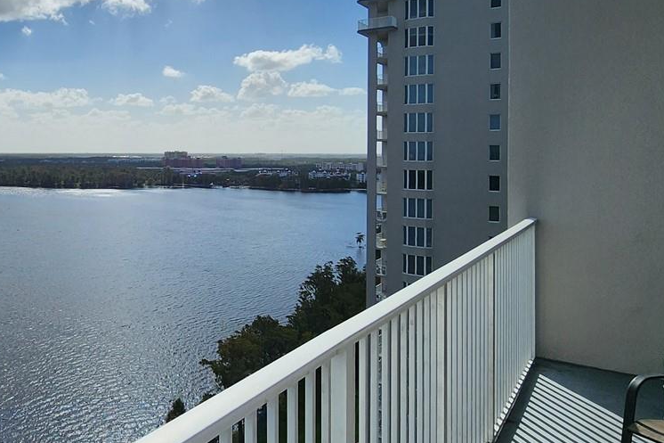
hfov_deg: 59.3
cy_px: 152
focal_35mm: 29
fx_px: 535
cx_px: 145
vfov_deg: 44.4
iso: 50
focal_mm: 2.2
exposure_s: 1/7503
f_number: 2.2
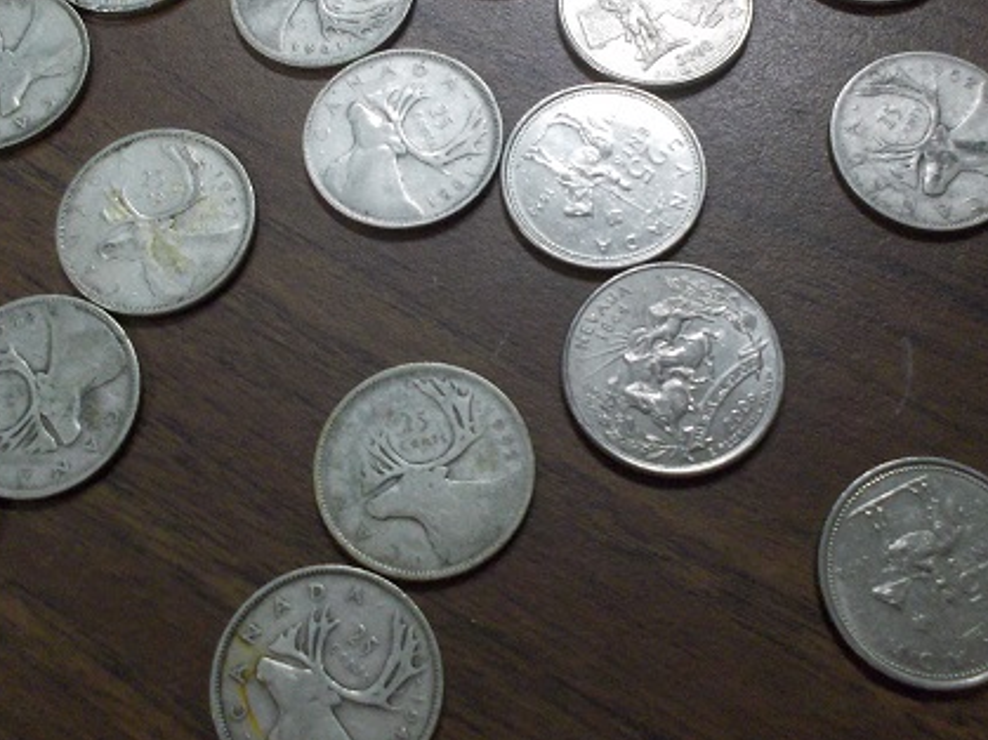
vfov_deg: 31.9
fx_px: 1284
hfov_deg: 42.1
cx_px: 509
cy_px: 253
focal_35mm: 45
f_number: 3.3
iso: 250
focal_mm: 4.1
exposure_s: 1/25
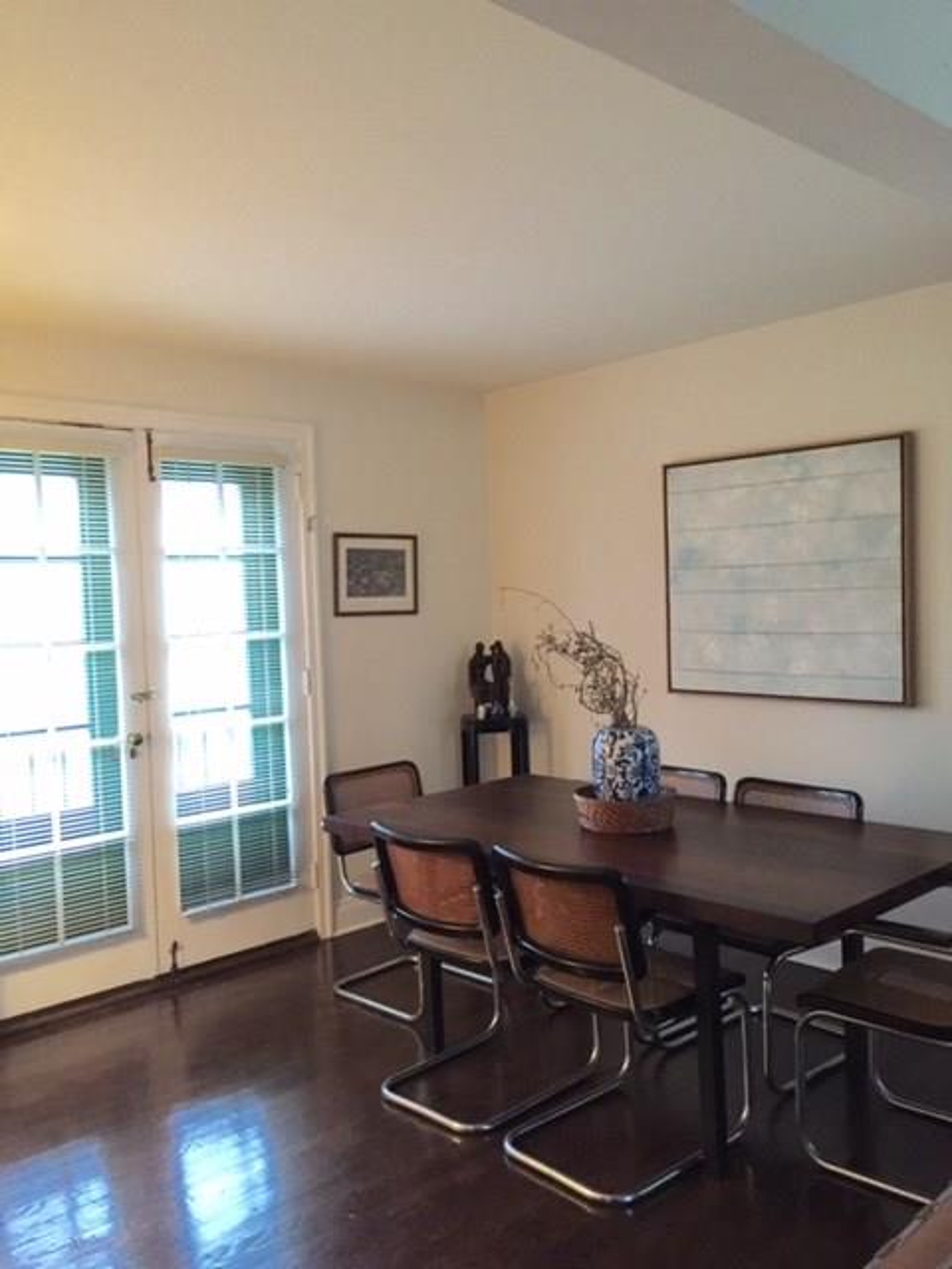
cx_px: 476
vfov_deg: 61.7
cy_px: 634
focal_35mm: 29
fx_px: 1063
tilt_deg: -1.9
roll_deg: +2.0
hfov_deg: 48.2
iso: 250
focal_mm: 4.15
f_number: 2.2
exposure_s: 1/20
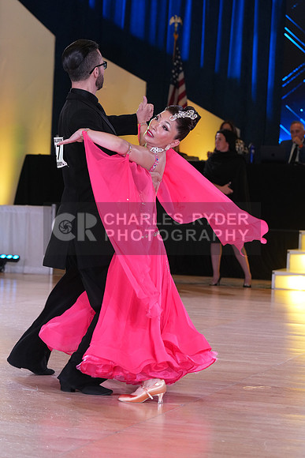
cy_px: 229
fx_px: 1537
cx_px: 152
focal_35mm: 121
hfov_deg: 11.3
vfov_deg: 16.9
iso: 2500
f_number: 5.6
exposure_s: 1/250
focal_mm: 121
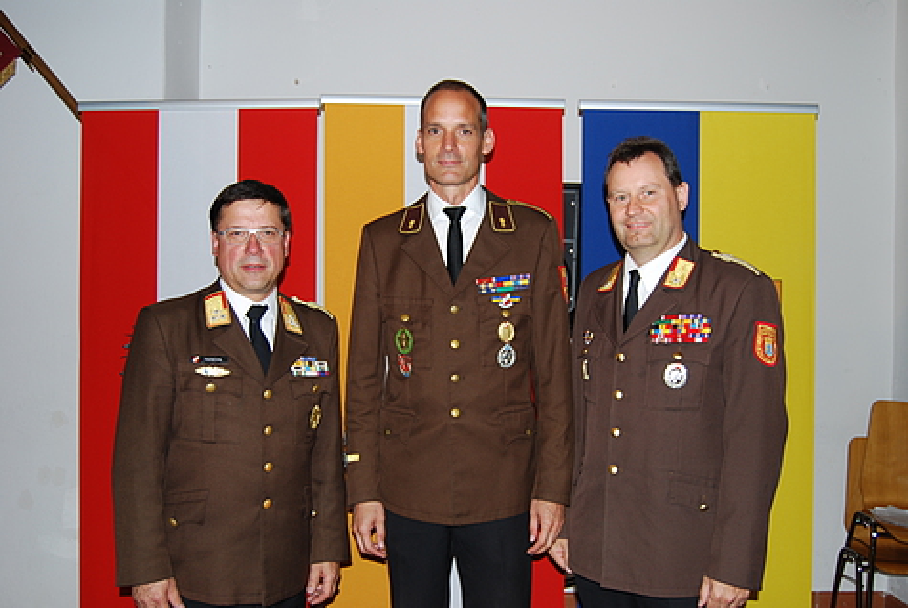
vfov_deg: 34.3
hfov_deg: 49.5
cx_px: 454
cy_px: 304
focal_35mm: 39
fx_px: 985
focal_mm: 26
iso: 200
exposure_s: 1/60
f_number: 4
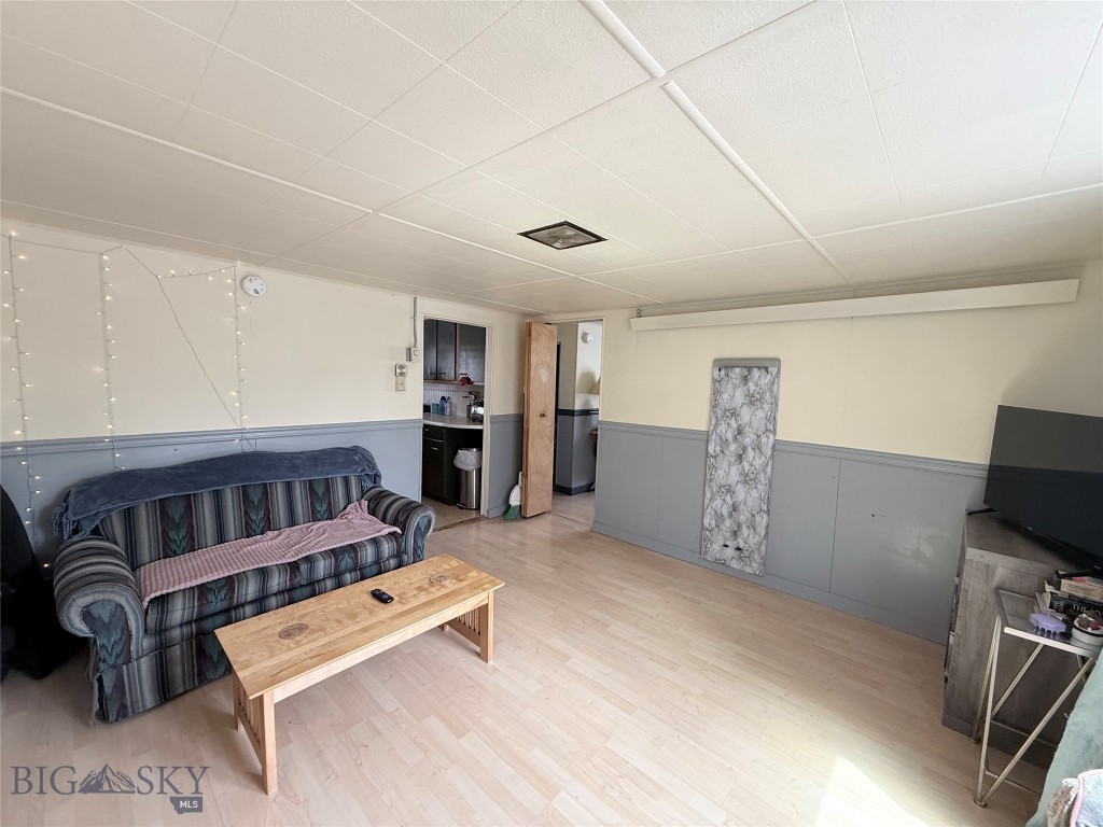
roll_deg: -1.4
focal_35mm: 14
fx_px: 446
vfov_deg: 85.7
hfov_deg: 102.1
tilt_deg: -5.1
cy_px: 414
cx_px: 552
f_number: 2.2
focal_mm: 2.22
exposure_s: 1/99
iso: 200
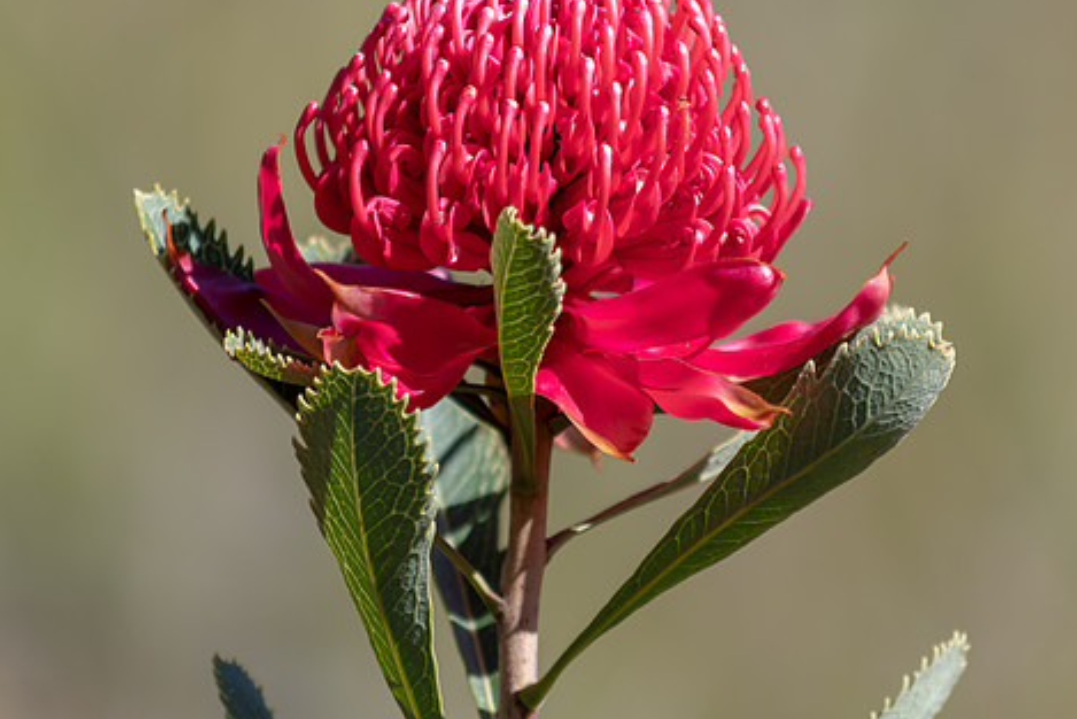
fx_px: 16638
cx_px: 590
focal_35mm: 556
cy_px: 284
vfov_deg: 2.5
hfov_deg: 3.7
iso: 200
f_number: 5.6
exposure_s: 1/400
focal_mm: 300
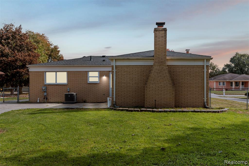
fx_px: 207
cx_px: 124
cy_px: 83
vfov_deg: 43.6
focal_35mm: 30
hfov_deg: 61.9
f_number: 8
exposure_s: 1/50
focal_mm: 30
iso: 100
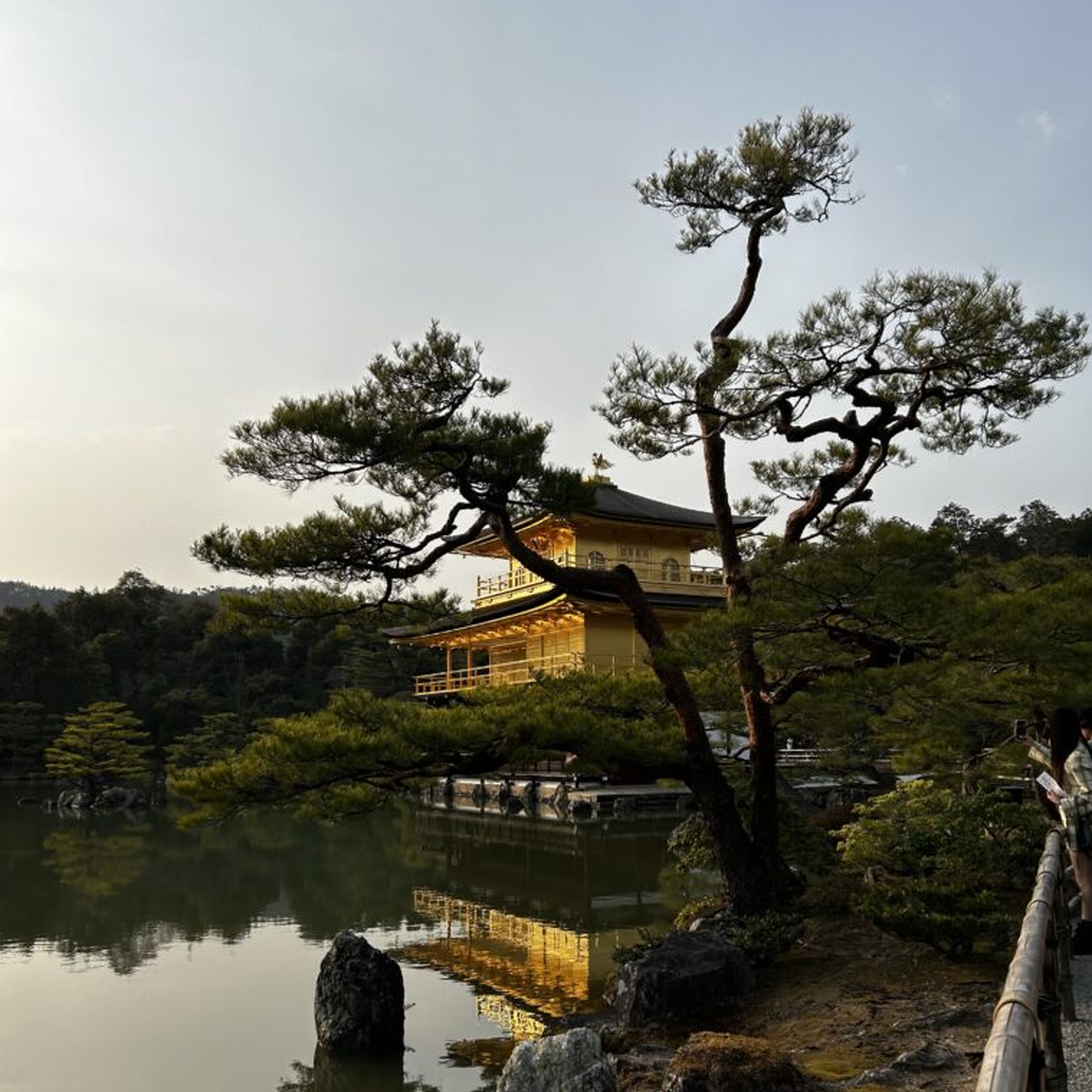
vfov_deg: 52.2
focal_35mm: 31
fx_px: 1106
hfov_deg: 52.5
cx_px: 544
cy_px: 655
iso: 50
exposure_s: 1/5882
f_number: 1.5
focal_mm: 5.7
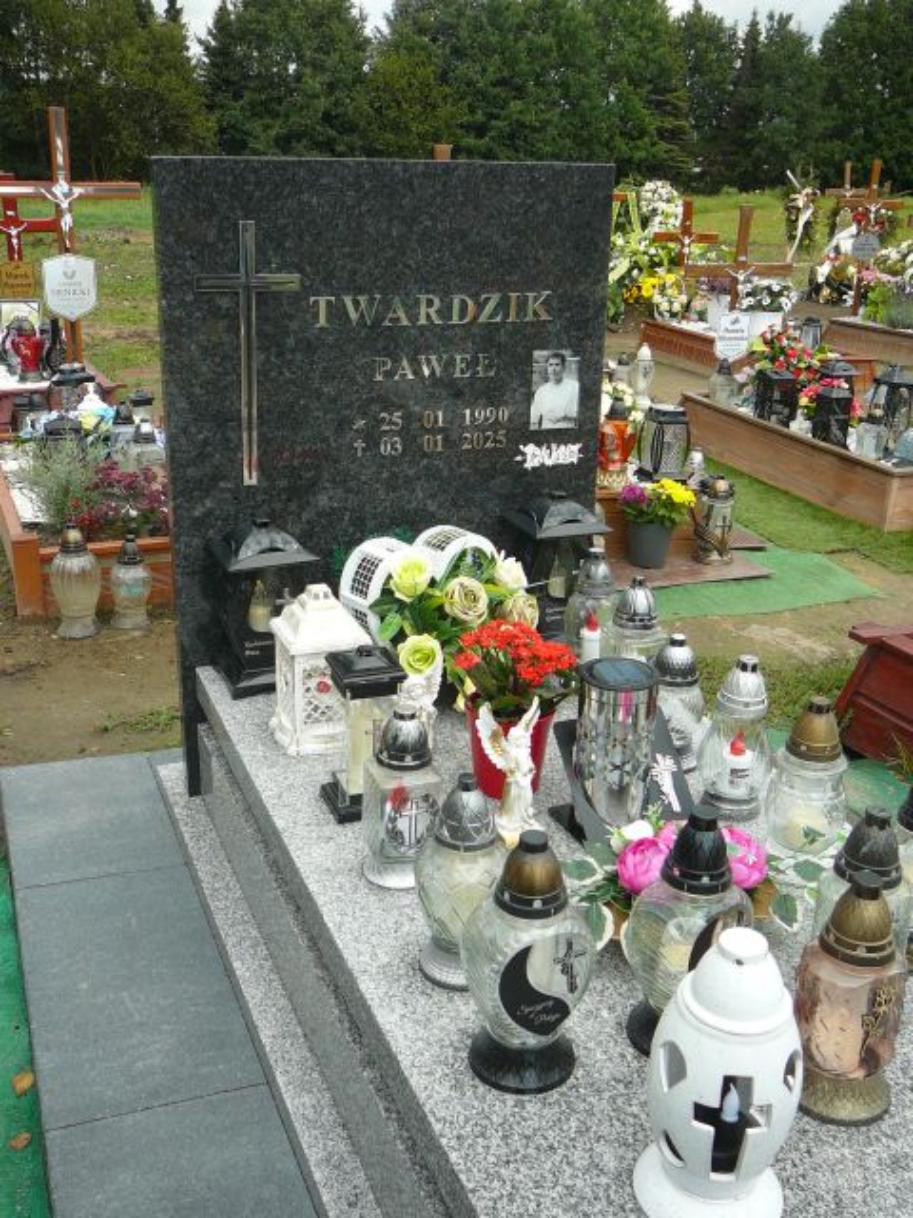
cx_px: 456
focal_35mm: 35
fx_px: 1231
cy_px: 609
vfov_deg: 52.6
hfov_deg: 40.7
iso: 80
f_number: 2.8
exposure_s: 1/640
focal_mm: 5.2
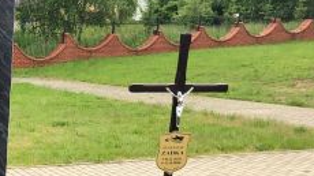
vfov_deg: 12.1
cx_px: -1
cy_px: 305
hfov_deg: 22.1
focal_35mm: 93
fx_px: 774
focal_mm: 3.99
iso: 20
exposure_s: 1/444
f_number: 1.8
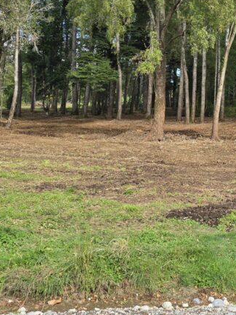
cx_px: 219
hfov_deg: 31.7
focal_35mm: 43
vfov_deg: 42.0
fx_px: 391
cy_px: 66
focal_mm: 6.3
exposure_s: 1/204
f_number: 1.7
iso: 12
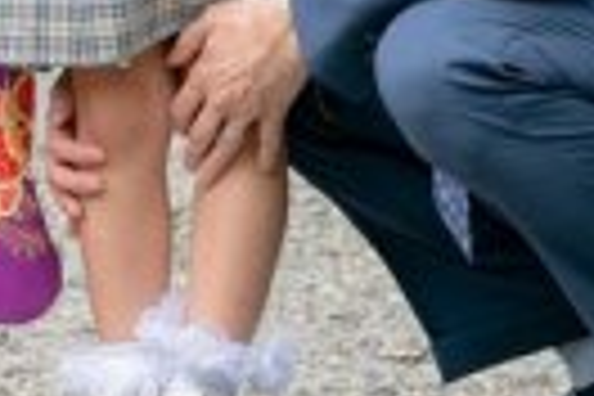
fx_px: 12935
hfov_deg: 2.6
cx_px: -31
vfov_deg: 1.7
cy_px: -893
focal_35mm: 784
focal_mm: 97
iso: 800
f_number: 5.6
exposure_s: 1/320
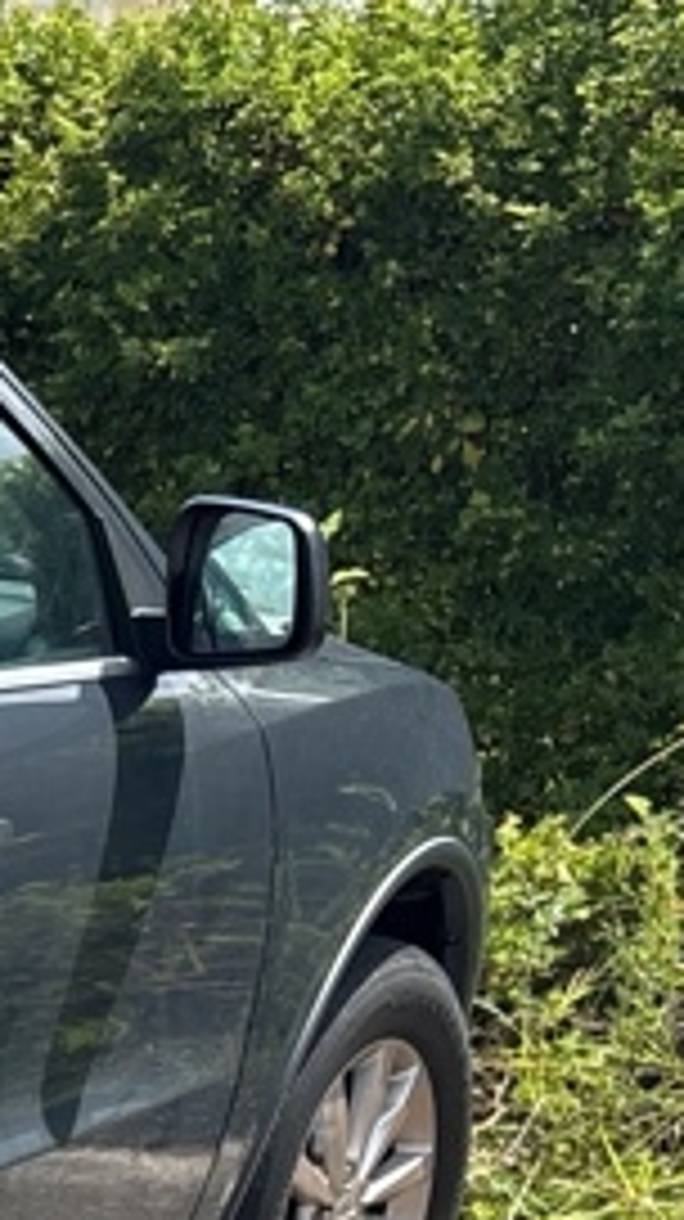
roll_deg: +1.2
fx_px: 3458
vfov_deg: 18.9
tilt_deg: -18.5
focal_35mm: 107
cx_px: -1246
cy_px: 1477
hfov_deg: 9.4
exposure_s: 1/1667
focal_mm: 5.96
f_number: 1.6
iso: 50
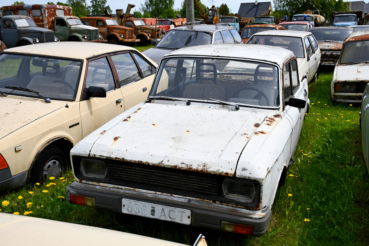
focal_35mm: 39
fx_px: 400
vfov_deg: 34.2
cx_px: 184
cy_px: 123
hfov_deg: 49.5
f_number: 6.3
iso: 200
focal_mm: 26
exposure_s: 1/1000
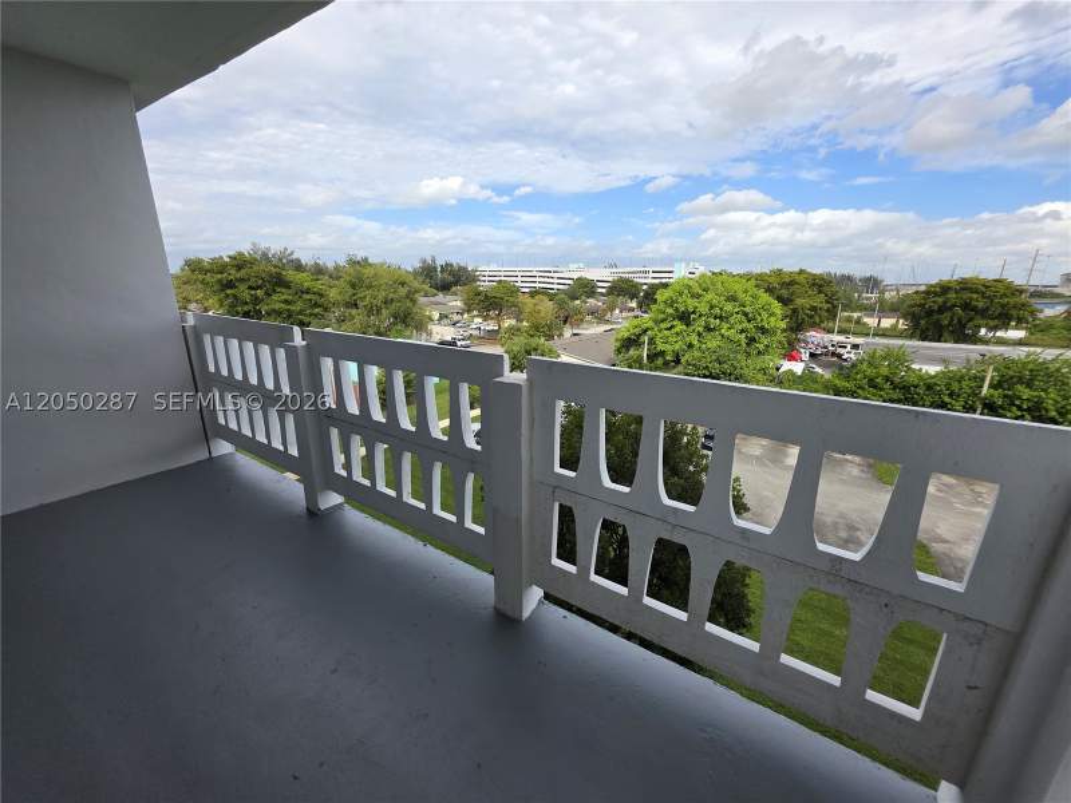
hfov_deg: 106.2
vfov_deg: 89.9
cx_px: 536
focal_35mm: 13
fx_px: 402
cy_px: 402
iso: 40
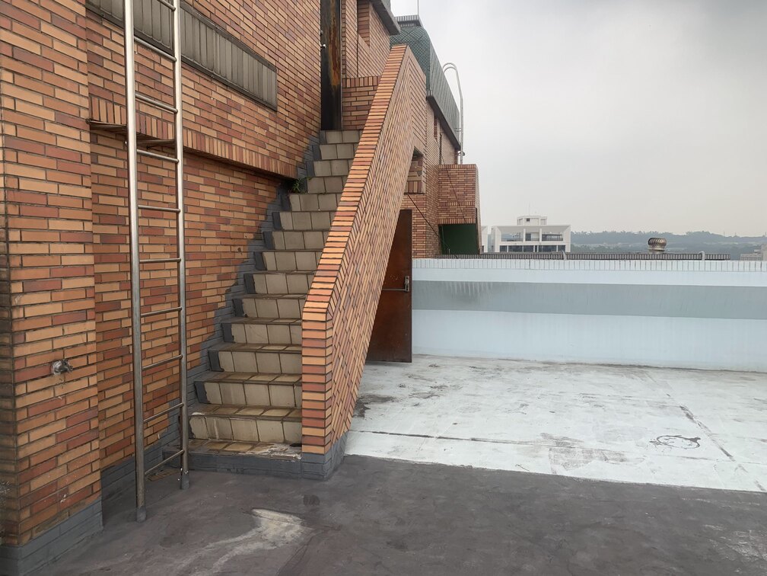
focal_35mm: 26
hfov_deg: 67.3
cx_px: 384
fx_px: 576
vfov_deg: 53.1
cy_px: 288
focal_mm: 4.25
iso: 25
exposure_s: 1/701
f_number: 1.8
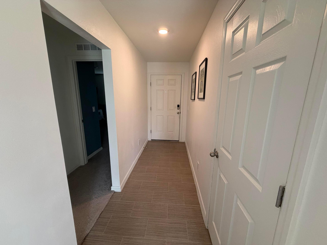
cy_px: 122
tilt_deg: -10.7
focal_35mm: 14
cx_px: 164
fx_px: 132
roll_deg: +0.1
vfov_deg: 85.7
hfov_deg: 102.1
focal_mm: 2.22
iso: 250
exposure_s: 1/120
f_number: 2.2
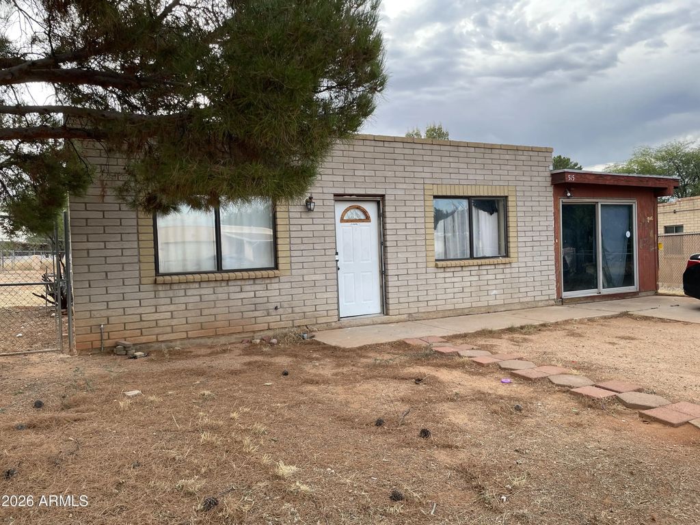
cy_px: 262
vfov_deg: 53.1
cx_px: 350
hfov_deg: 67.3
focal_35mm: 26
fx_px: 526
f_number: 1.6
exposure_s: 1/454
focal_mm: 4.2
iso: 32
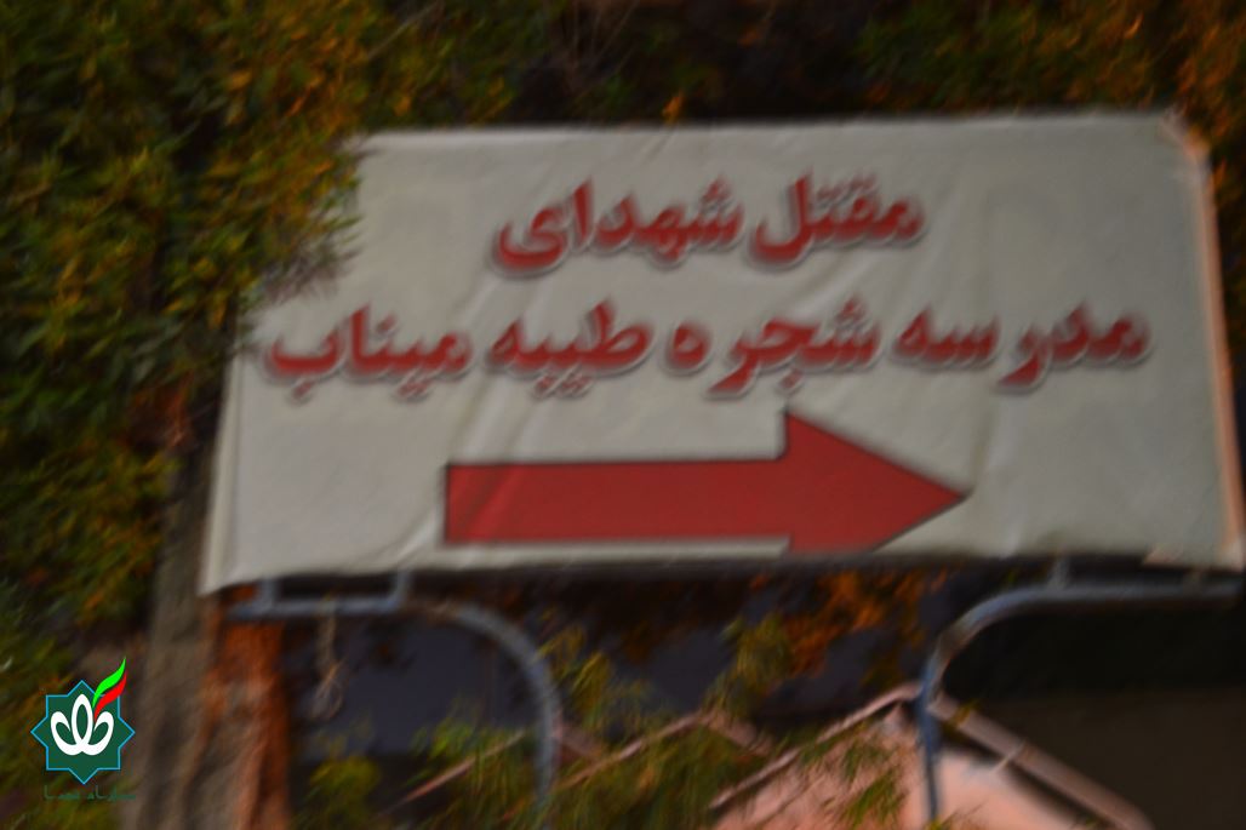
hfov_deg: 27.0
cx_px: 623
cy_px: 415
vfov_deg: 18.2
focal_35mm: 75
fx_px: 2595
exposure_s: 1.6
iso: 800
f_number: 5
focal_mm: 50
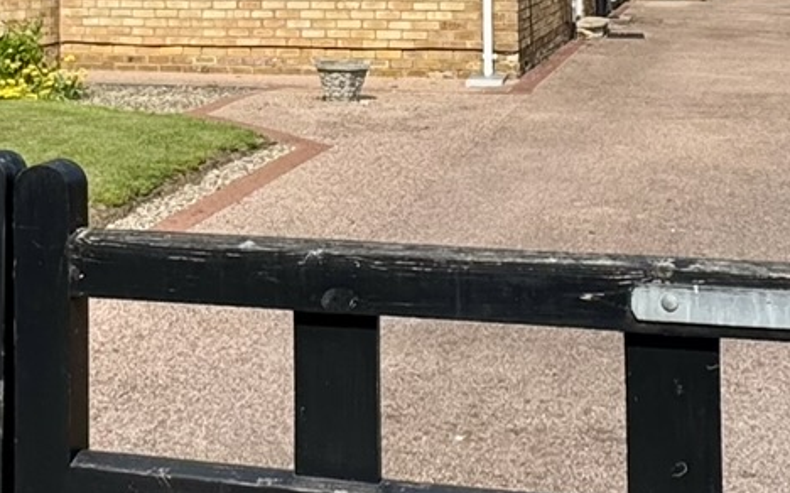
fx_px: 1399
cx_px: 334
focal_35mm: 65
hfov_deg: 31.5
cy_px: -122
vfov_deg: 18.7
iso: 50
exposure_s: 1/2028
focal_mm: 2.22
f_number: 2.2
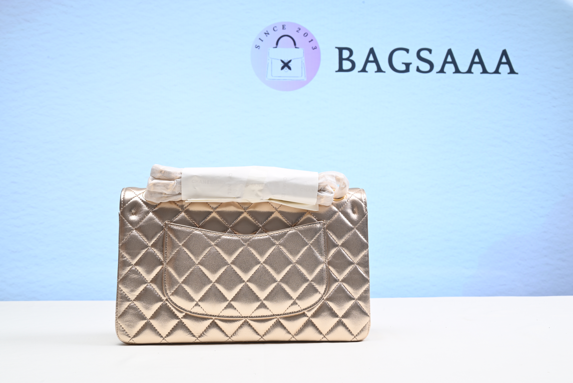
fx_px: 653
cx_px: 286
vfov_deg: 32.7
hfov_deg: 47.4
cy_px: 192
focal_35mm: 41
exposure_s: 1/2
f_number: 16
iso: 100
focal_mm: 41
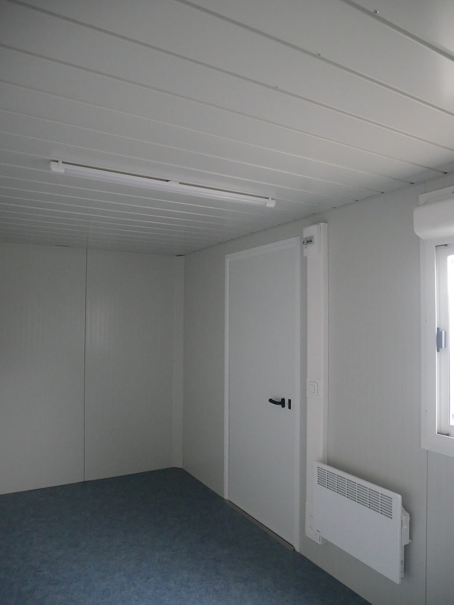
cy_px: 302
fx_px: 420
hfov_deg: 56.8
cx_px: 227
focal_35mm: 24
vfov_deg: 71.6
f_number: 3.5
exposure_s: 1/160
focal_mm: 12
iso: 3200
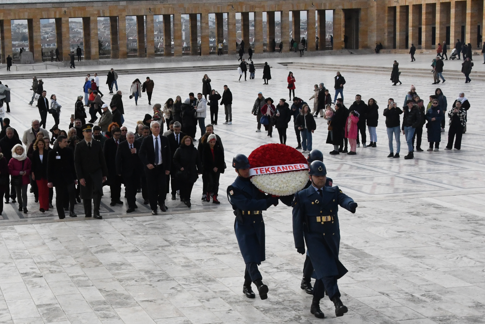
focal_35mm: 78
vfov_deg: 17.5
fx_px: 1051
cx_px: 135
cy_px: 181
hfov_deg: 25.7
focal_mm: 28
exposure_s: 1/1000
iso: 2500
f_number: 16
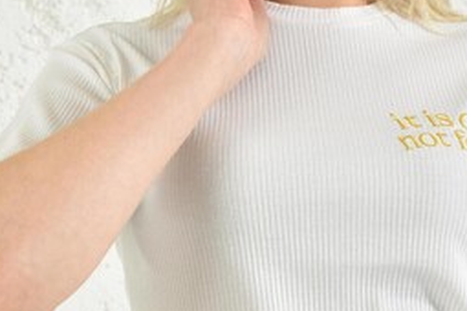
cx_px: 330
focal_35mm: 141
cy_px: 159
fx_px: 1829
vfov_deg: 9.7
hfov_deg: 14.5
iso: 100
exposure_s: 1/160
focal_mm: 48
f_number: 7.1
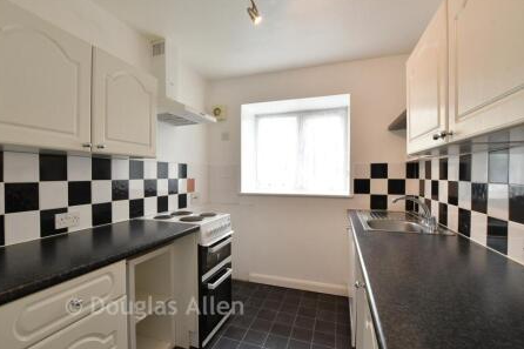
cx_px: 247
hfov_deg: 96.6
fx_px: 233
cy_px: 178
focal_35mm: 16
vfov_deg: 73.7
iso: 100
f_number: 8
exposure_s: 1/3
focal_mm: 10
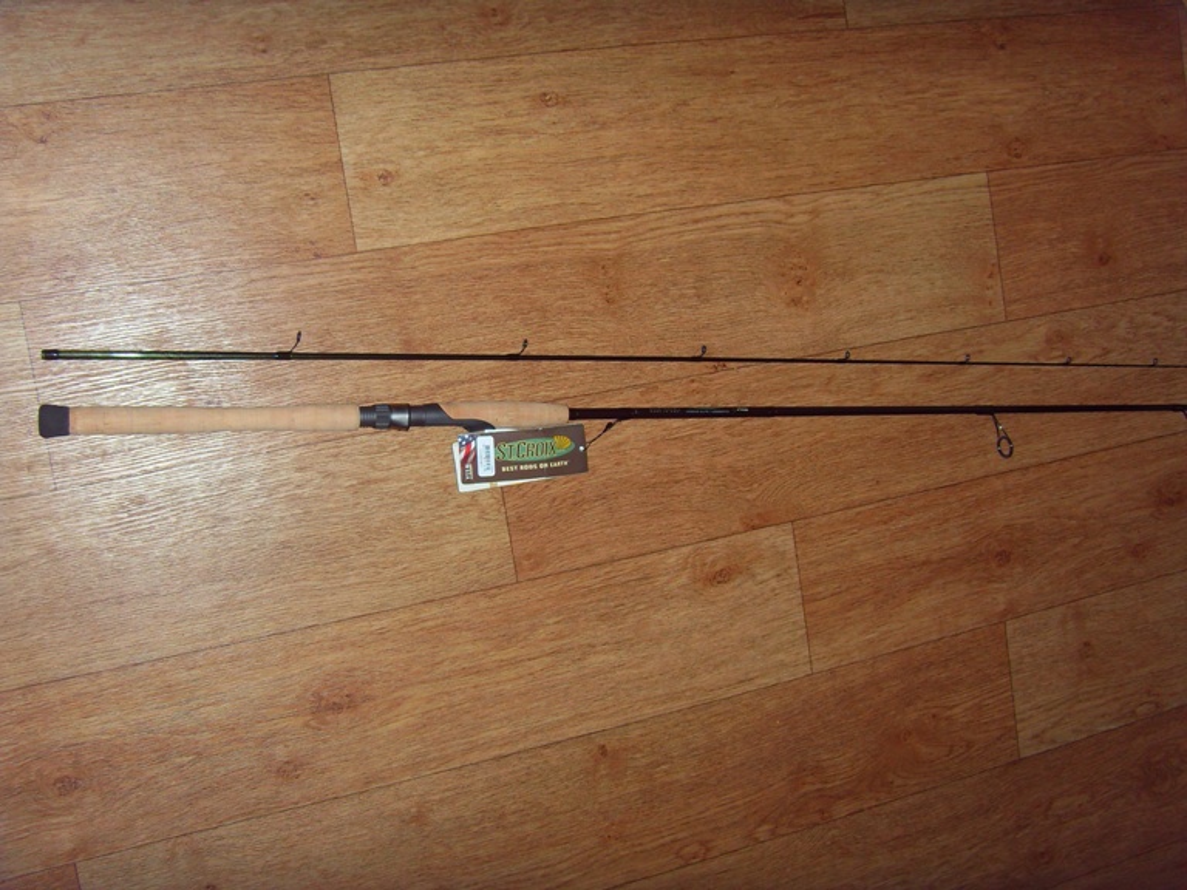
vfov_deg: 36.8
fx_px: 1337
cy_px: 445
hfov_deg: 47.9
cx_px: 594
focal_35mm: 39
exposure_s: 1/45
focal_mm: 6.6
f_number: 3.5
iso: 100
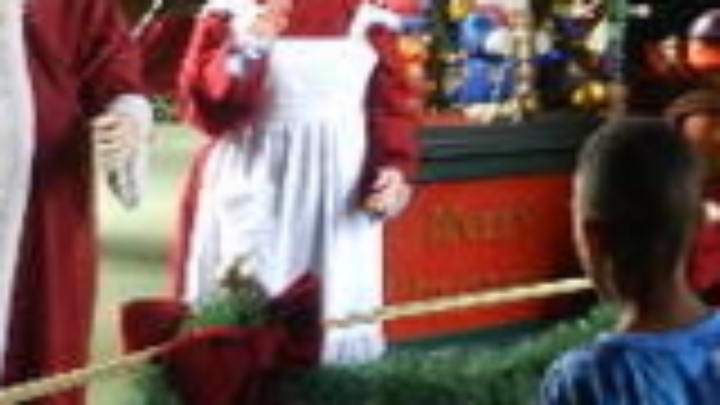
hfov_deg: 20.8
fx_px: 1890
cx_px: 729
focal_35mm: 99
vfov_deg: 11.1
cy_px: -398
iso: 250
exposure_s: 1/30
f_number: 3.5
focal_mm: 4.5
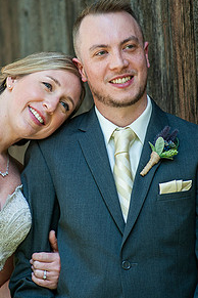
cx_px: 84
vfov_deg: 5.2
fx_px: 3291
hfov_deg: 3.4
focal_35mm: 399
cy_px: 118
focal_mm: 200
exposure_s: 1/320
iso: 160
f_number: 3.2
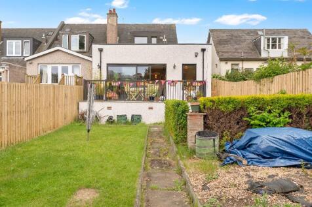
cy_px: 104
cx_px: 156
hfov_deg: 69.4
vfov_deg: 49.5
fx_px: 225
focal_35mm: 26
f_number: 5
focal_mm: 26
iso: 200
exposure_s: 1/200
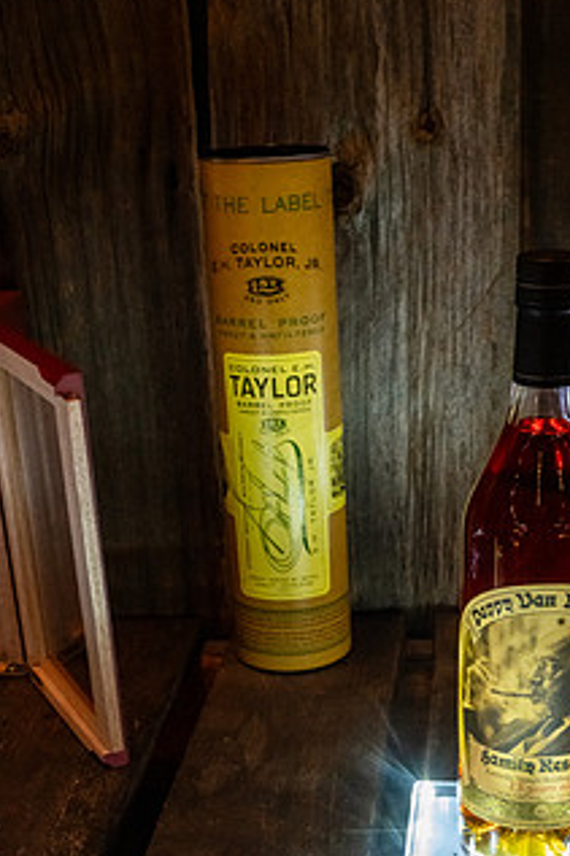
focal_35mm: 61
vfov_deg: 32.5
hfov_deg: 22.1
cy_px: 589
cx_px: 384
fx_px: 1450
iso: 6400
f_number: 14
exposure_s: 1/40
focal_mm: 43
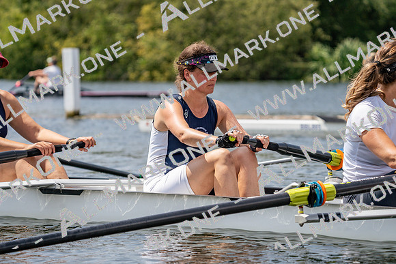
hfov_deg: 10.3
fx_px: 2200
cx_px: 198
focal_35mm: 200
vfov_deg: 6.9
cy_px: 132
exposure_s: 1/1600
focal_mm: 200
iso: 200
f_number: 5.6
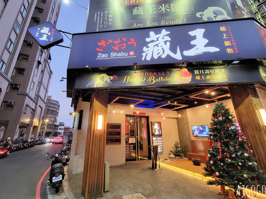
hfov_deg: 102.0
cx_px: 126
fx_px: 108
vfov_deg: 85.5
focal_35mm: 14
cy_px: 93
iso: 400
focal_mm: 2.2
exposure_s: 1/59
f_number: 2.2
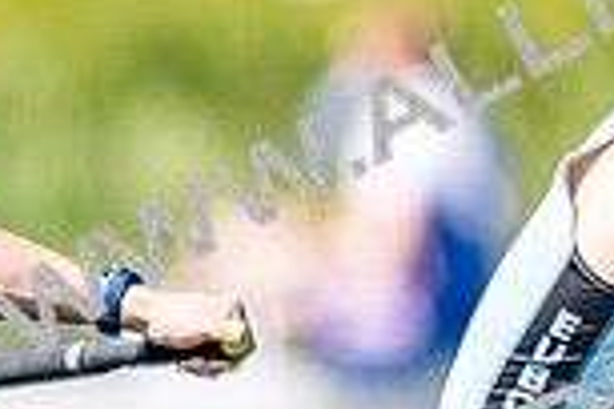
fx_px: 58308
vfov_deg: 0.4
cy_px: 419
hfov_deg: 0.6
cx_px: -305
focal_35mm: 3419
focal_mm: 600
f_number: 4
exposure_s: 1/2500
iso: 360
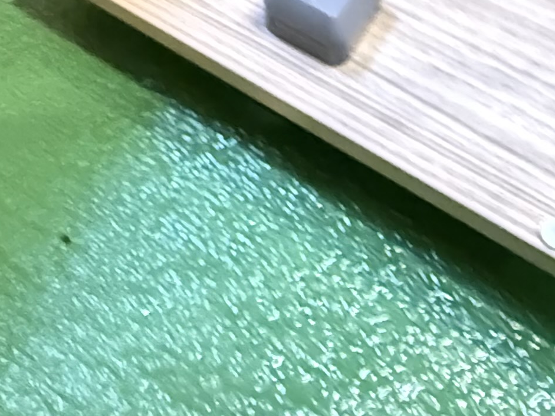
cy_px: -285
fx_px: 962
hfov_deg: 32.1
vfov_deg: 19.6
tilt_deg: -35.8
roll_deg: +0.1
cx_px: 235
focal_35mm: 60
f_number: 2.2
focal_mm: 2.22
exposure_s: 1/31
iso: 1600
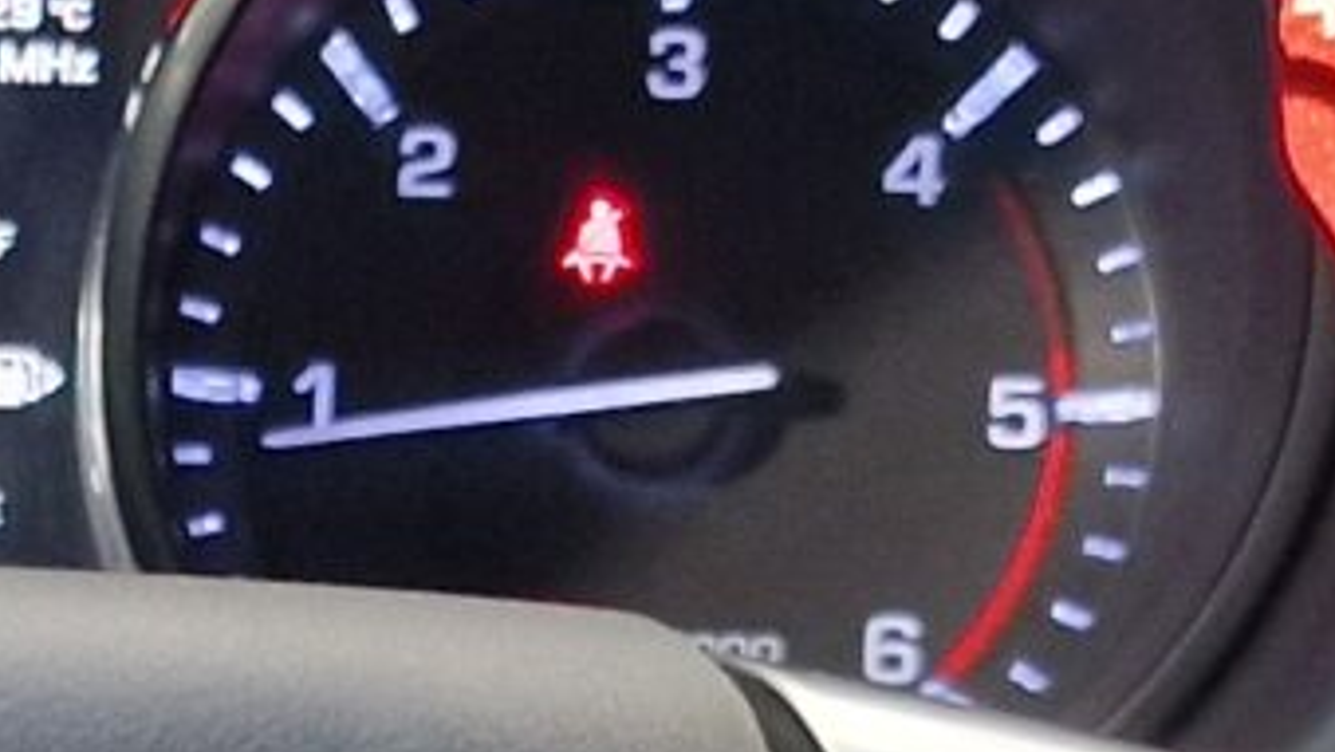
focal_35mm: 189
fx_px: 6693
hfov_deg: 11.0
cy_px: 1469
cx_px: -579
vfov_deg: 6.3
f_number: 1.8
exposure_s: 1/33
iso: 320
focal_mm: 6.4
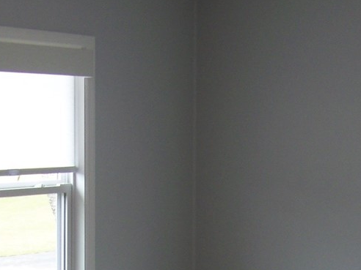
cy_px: 401
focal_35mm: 117
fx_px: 1220
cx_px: 154
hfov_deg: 16.8
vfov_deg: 12.1
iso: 64
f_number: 2.8
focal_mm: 5.85
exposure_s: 1/60
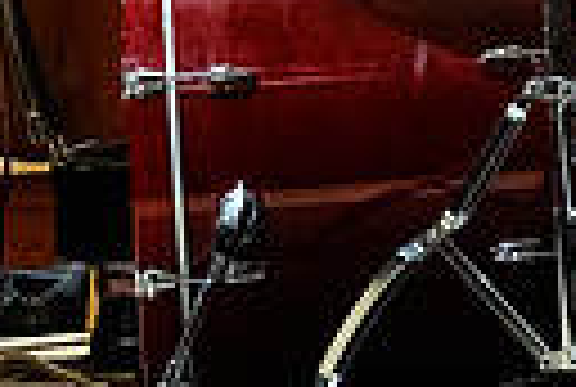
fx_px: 6736
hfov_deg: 4.9
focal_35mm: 420
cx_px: 472
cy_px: -362
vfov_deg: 3.3
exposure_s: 1/80
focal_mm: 93
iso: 6400
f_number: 8
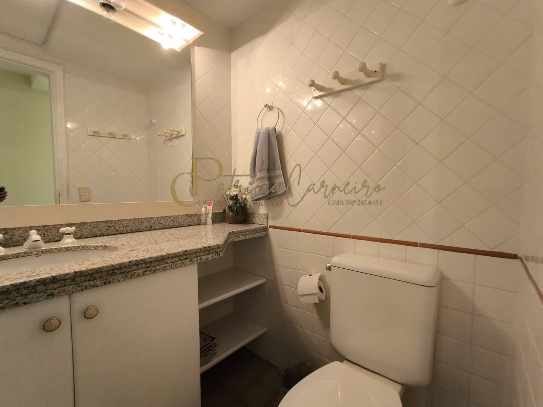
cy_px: 204
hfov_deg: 94.5
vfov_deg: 78.1
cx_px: 272
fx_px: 251
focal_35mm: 16
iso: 400
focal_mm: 1.65
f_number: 2.2
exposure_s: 1/30
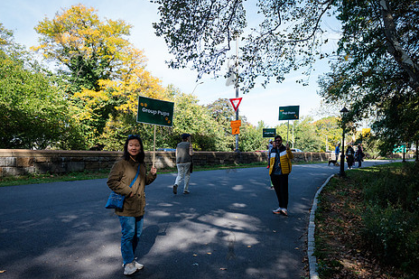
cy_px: 157
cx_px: 230
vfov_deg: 43.5
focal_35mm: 30
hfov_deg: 61.8
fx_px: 349
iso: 1000
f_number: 5
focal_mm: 24
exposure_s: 1/2000
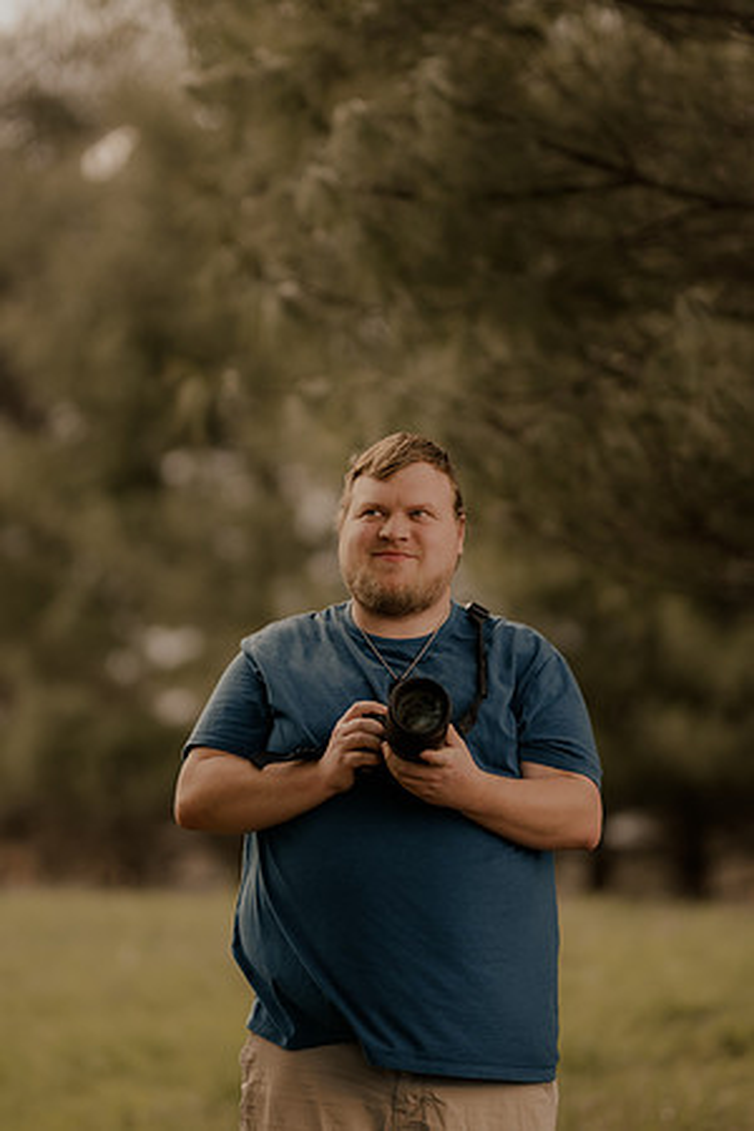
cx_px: 377
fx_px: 3990
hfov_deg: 10.8
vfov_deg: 16.1
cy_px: 566
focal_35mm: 127
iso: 125
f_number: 1.4
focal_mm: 85
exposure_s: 1/1600
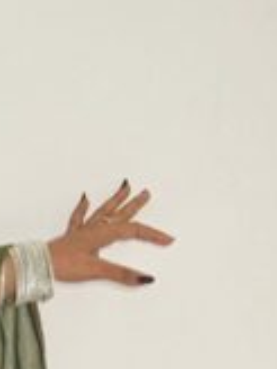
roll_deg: +0.4
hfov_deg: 6.2
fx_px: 2497
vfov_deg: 8.4
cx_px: -297
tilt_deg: +3.7
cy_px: 425
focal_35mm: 234
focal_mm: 6.76
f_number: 1.78
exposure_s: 1/50
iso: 160
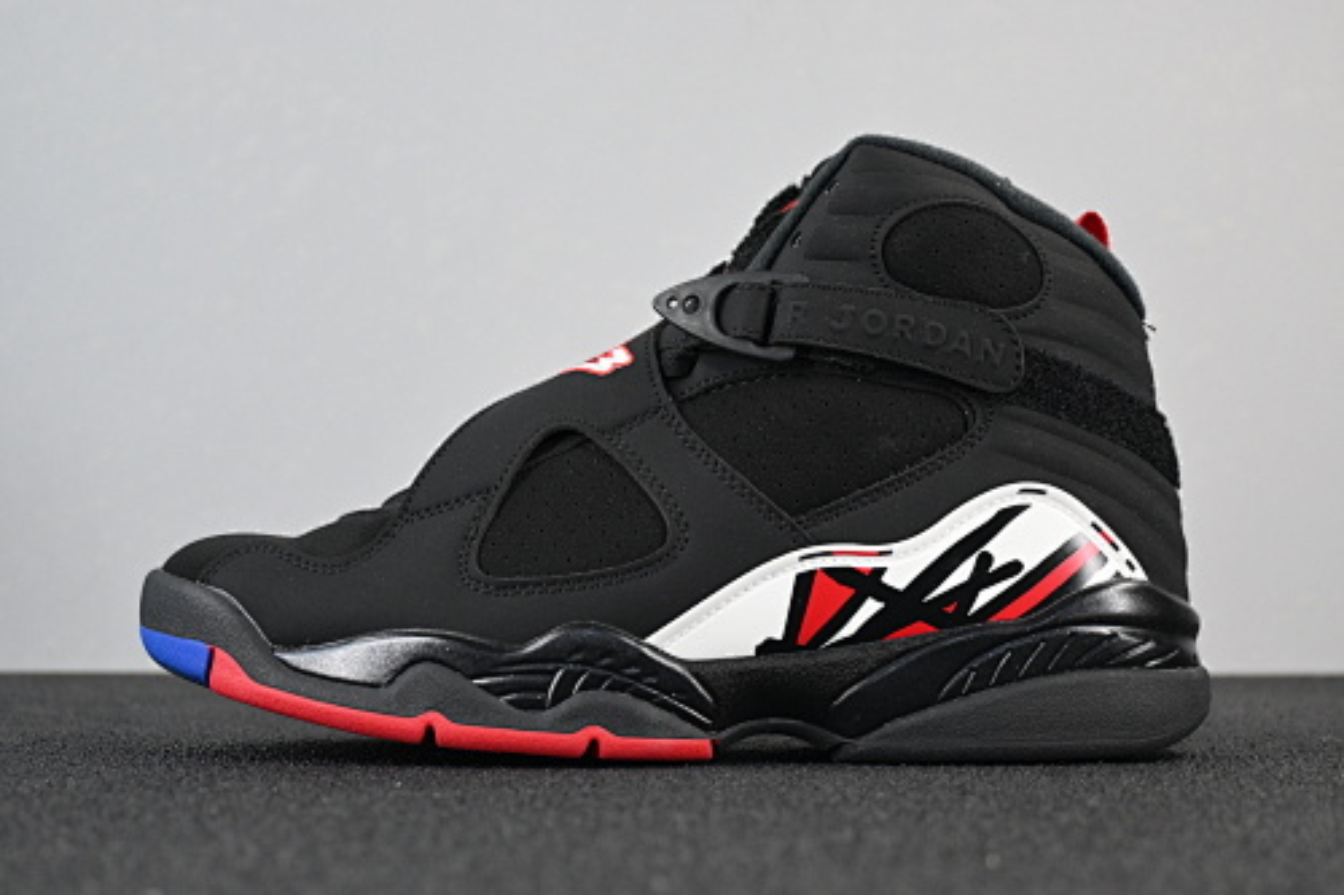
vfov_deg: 23.8
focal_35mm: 57
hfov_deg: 35.1
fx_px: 2127
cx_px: 672
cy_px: 448
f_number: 5.6
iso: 1100
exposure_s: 1/125
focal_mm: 38
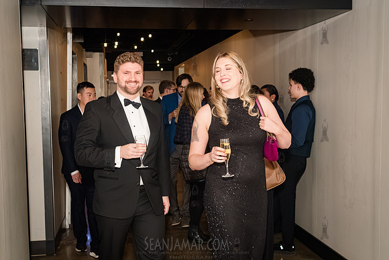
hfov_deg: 42.7
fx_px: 497
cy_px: 140
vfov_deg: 29.2
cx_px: 195
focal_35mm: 46
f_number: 5
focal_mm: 35
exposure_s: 1/400
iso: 8000
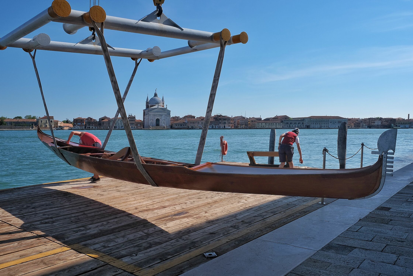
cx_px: 212
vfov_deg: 45.0
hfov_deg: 63.6
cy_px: 145
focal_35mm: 29
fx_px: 333
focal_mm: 18
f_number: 9
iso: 200
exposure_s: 1/450
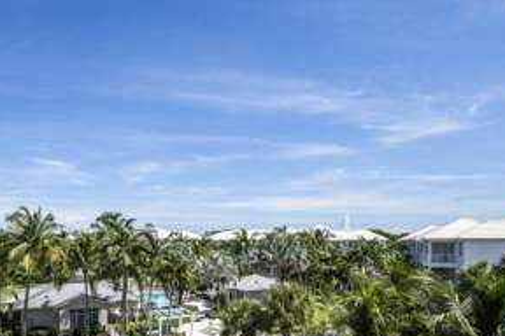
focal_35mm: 25
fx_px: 351
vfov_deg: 49.3
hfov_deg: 70.5
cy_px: 250
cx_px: 193
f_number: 8
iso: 100
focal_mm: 10
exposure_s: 1/400
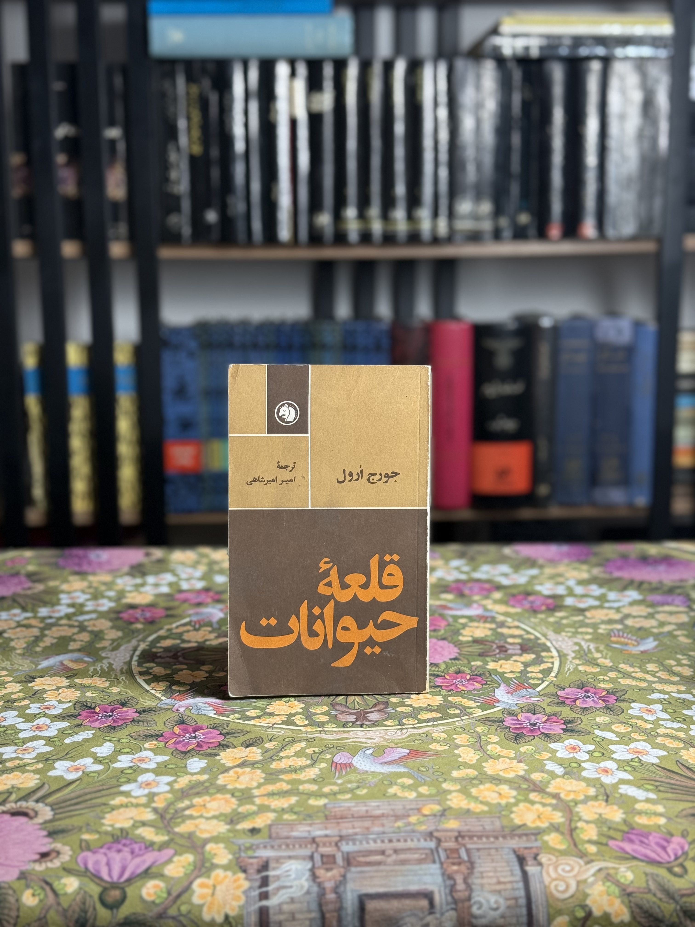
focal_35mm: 48
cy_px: 464
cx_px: 348
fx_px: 1285
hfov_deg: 30.3
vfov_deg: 39.7
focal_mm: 6.76
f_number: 1.78
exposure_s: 1/100
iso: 125
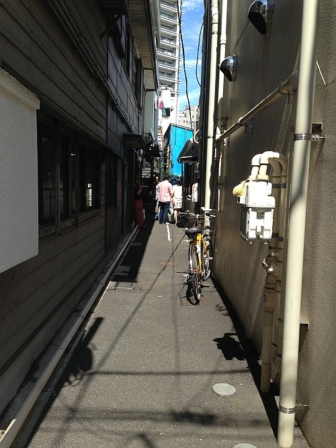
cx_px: 168
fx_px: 427
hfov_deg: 42.9
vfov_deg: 55.4
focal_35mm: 33
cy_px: 224
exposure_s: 1/847
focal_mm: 4.13
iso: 50
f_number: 2.4
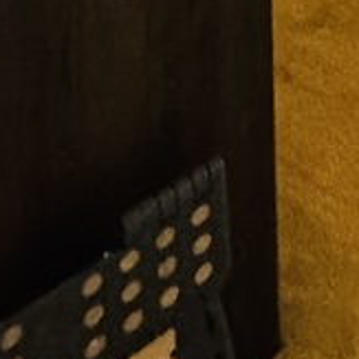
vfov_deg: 11.0
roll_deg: +2.2
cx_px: 813
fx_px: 962
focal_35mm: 82
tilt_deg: -1.1
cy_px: -762
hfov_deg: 14.9
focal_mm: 2.22
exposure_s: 1/60
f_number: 2.2
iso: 400
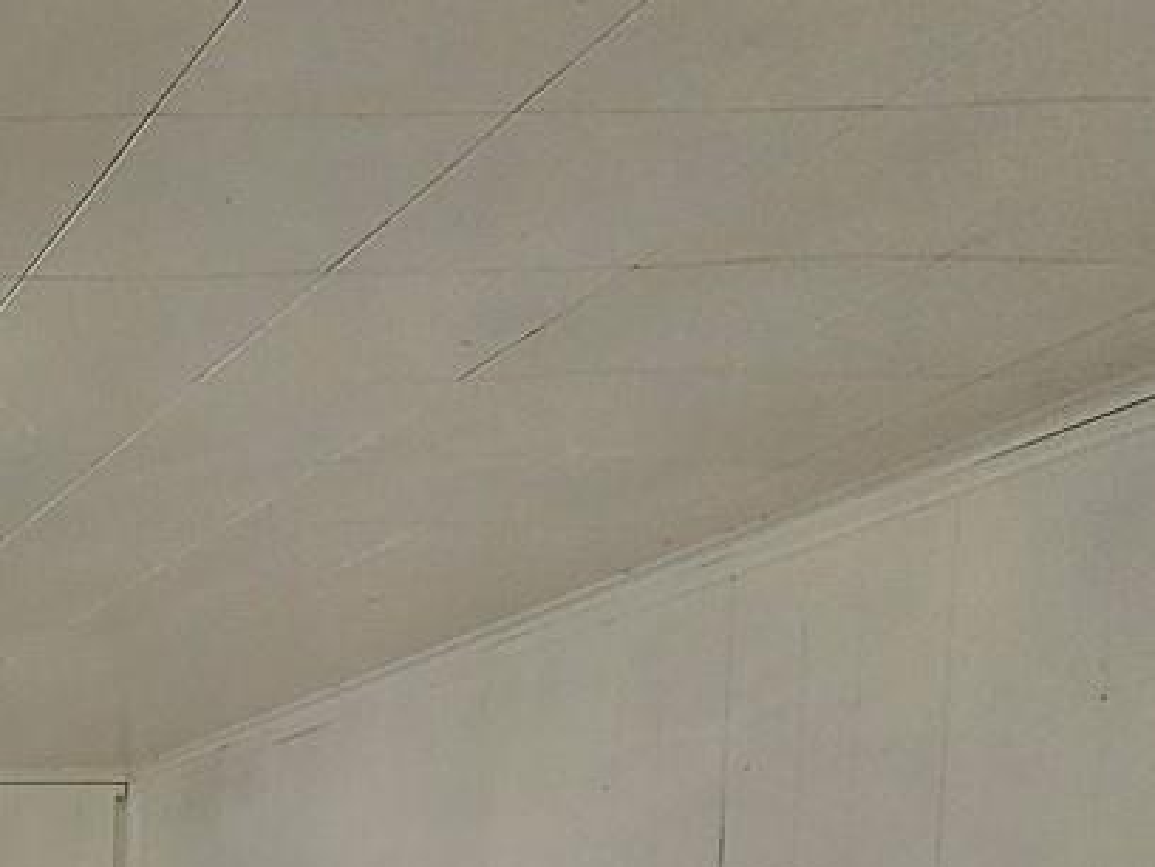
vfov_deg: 24.3
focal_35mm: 51
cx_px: -657
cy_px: 1179
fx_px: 1702
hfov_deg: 25.7
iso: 100
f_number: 2.2
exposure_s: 1/120
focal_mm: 2.2
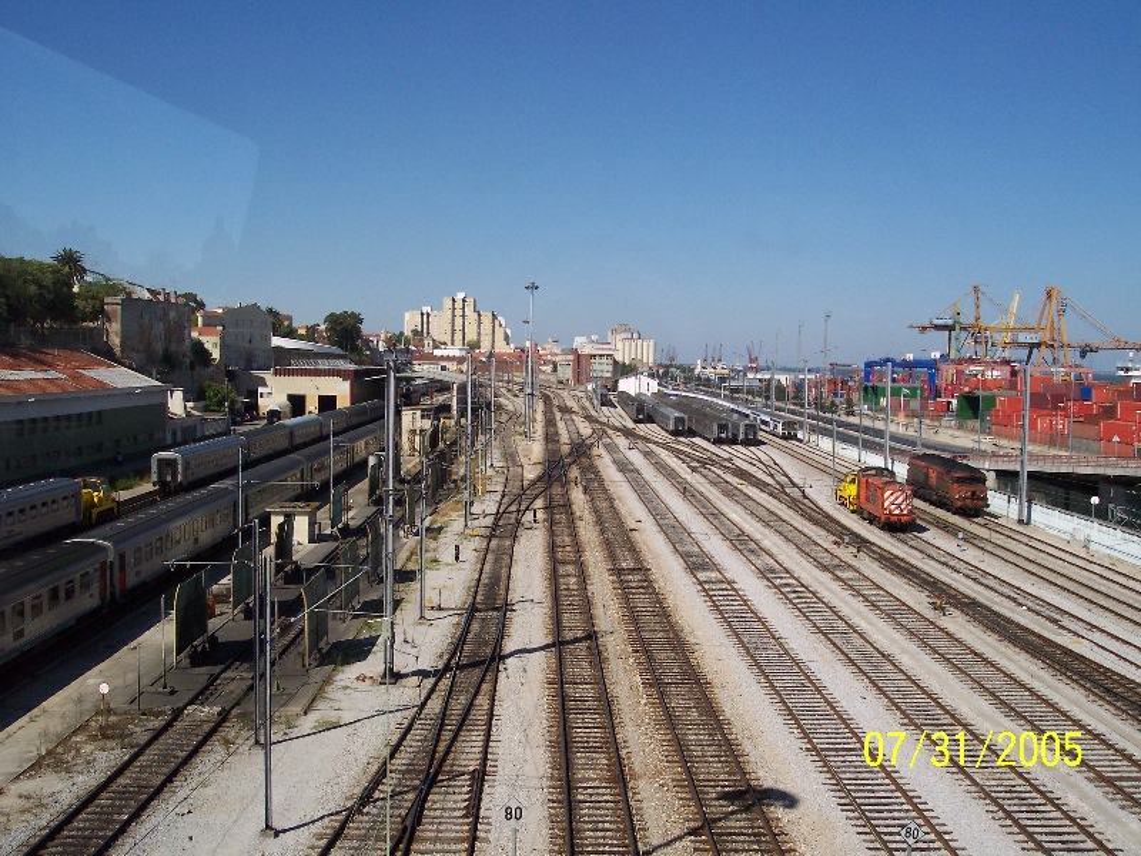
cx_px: 570
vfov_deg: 37.7
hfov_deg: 49.0
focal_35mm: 38
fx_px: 1253
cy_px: 428
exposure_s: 1/700
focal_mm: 8
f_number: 4.8
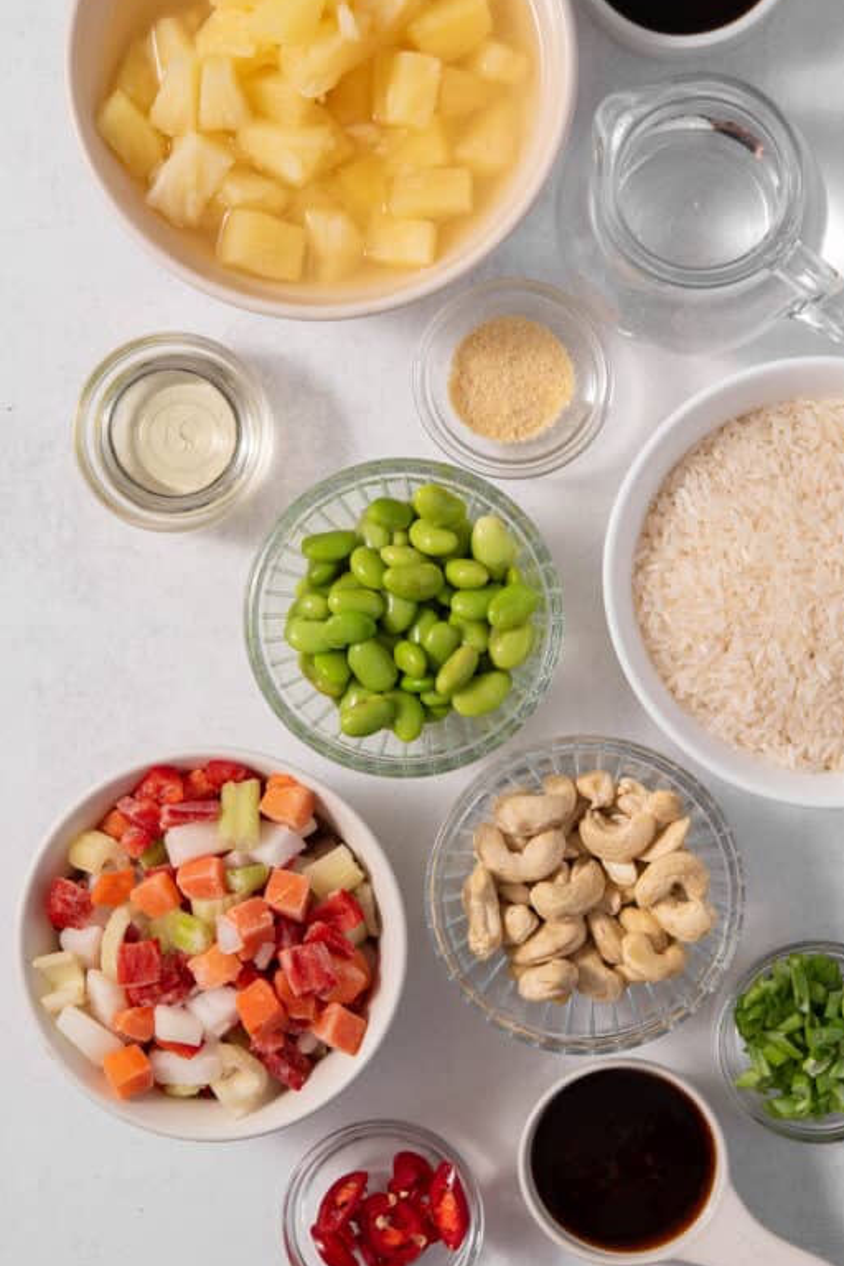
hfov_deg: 16.6
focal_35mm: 82
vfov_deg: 24.8
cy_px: 579
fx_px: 2883
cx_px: 549
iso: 100
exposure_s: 1/10
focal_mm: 60
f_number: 8
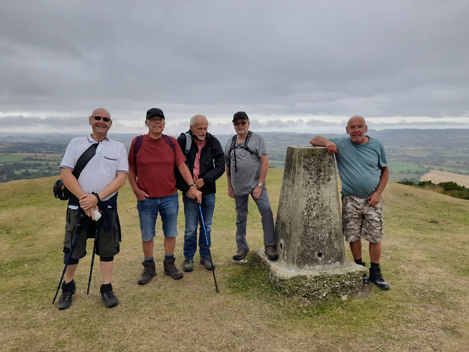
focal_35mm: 25
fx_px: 339
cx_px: 234
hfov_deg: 69.4
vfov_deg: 54.9
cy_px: 176
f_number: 2
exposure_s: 1/427
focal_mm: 4.6
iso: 20
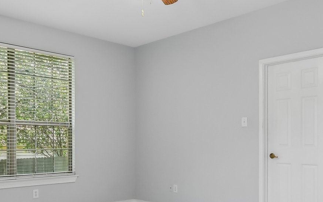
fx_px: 317
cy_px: 122
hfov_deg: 54.0
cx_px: 157
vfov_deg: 35.2
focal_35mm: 36
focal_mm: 10
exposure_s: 1/40
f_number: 8
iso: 400
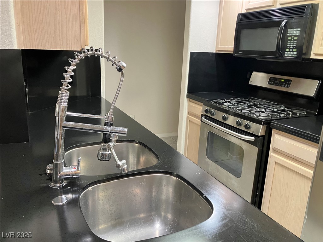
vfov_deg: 49.7
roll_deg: -2.0
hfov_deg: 63.4
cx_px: 162
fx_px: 261
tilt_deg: -14.0
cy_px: 121
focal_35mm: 28
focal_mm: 3.99
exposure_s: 1/60
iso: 250
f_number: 1.8
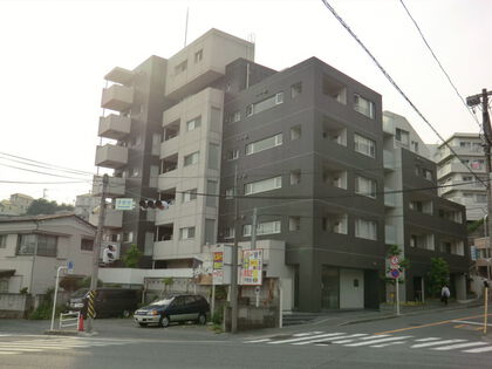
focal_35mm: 34
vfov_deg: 41.8
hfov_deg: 54.0
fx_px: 483
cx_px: 246
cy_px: 184
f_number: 3.6
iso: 64
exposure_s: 1/800
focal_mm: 6.1
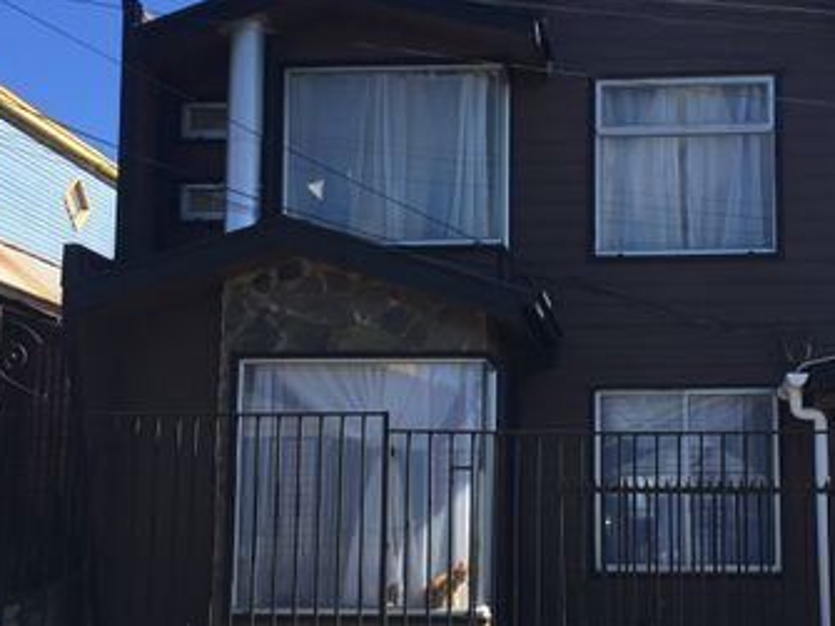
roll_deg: -1.3
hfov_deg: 36.5
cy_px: 399
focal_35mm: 52
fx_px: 1254
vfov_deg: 27.9
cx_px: 556
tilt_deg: +5.8
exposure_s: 1/1099
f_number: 2.2
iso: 32
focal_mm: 4.15
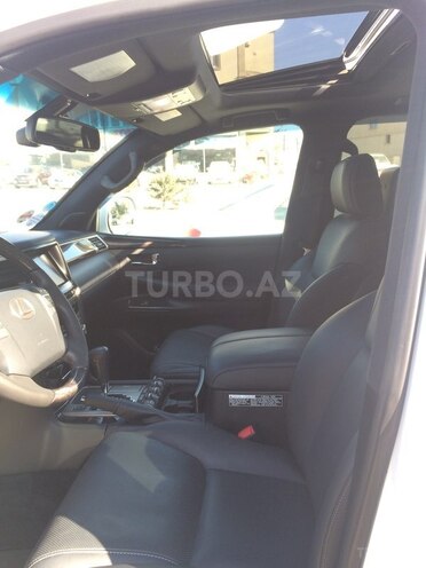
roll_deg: +1.2
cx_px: 213
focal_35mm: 29
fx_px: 476
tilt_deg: -14.0
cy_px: 284
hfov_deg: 48.2
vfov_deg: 61.7
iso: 32
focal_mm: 4.15
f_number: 2.2
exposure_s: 1/109
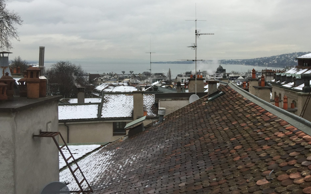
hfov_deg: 46.6
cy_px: 77
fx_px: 356
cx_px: 201
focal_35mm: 42
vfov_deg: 30.5
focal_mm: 4.15
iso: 32
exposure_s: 1/118
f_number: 2.2
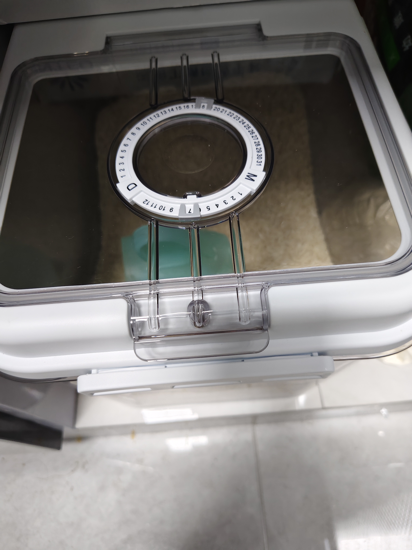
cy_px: 275
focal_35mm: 23
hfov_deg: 58.9
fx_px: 365
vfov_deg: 73.9
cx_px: 206
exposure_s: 1/100
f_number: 1.88
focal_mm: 5.56
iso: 1284
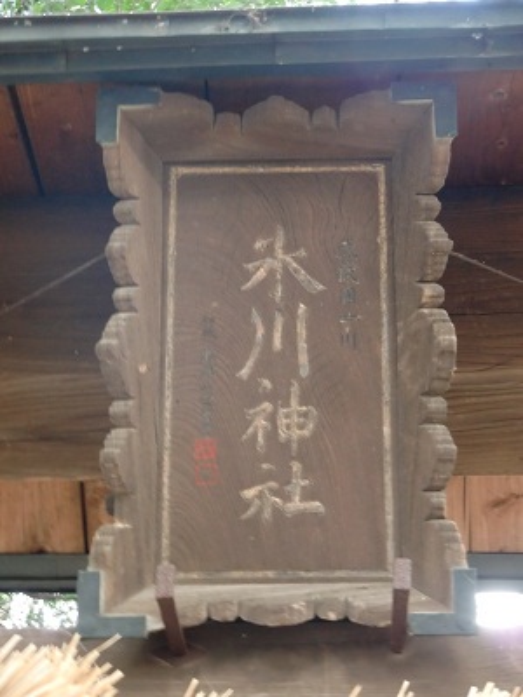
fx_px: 1793
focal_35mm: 89
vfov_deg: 22.0
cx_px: 262
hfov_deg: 16.6
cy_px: 348
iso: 400
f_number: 4.8
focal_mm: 16
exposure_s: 1/8
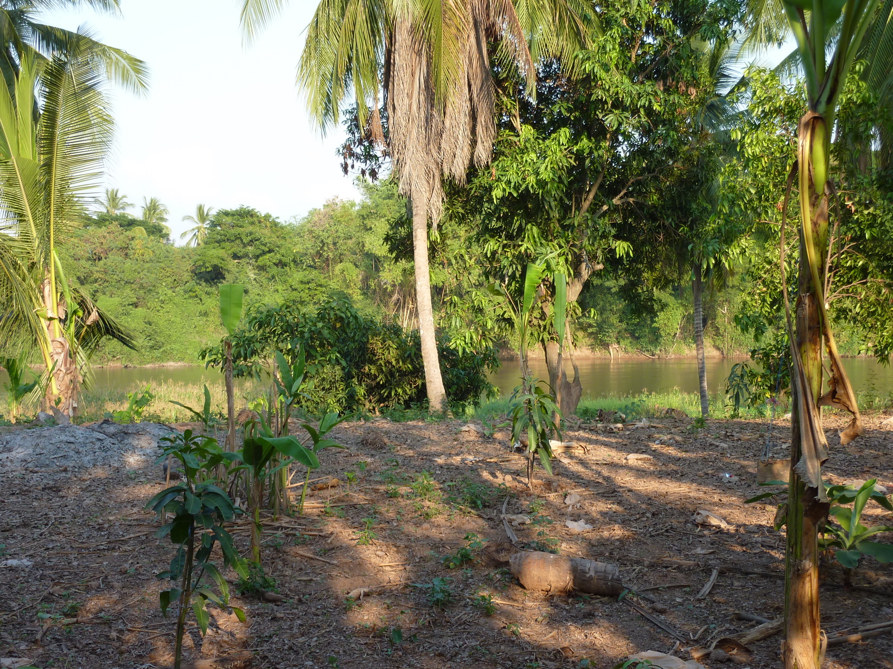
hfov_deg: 36.8
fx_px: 1341
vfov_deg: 28.0
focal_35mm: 52
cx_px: 446
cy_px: 334
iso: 80
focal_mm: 8.5
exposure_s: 1/160
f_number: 3.8
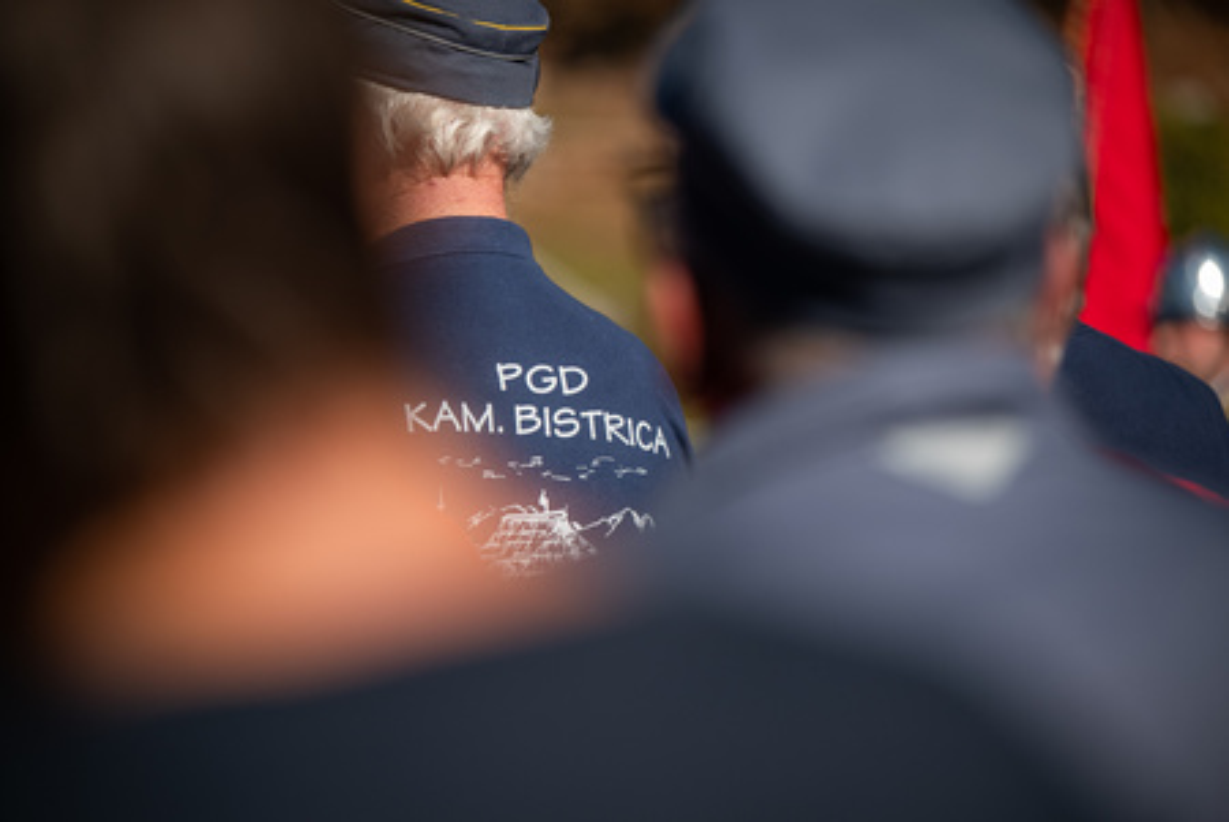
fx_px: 5297
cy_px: 411
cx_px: 614
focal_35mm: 155
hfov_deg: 13.2
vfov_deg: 8.9
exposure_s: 1/4000
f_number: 2.8
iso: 100
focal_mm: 155
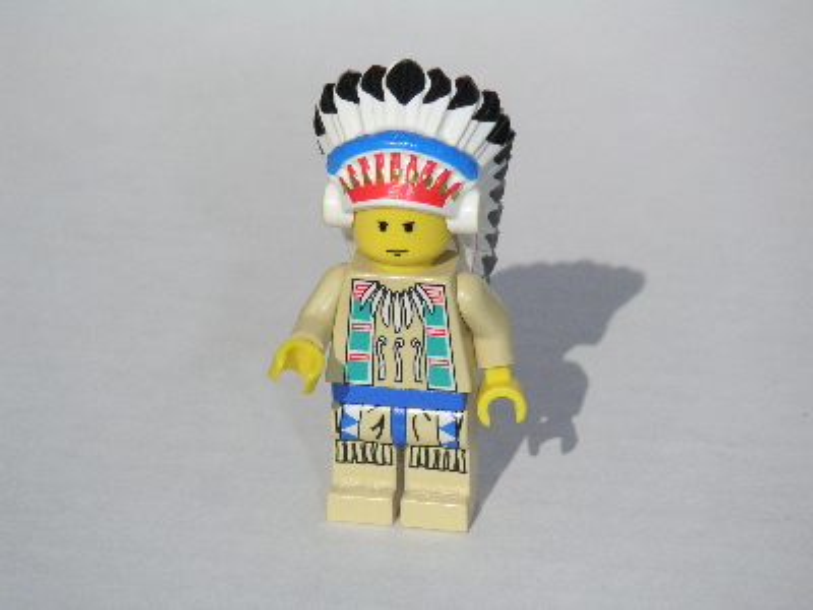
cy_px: 305
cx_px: 406
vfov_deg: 13.3
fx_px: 2607
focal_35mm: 111
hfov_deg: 17.7
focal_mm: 17.1
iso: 160
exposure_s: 1/1000
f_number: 8
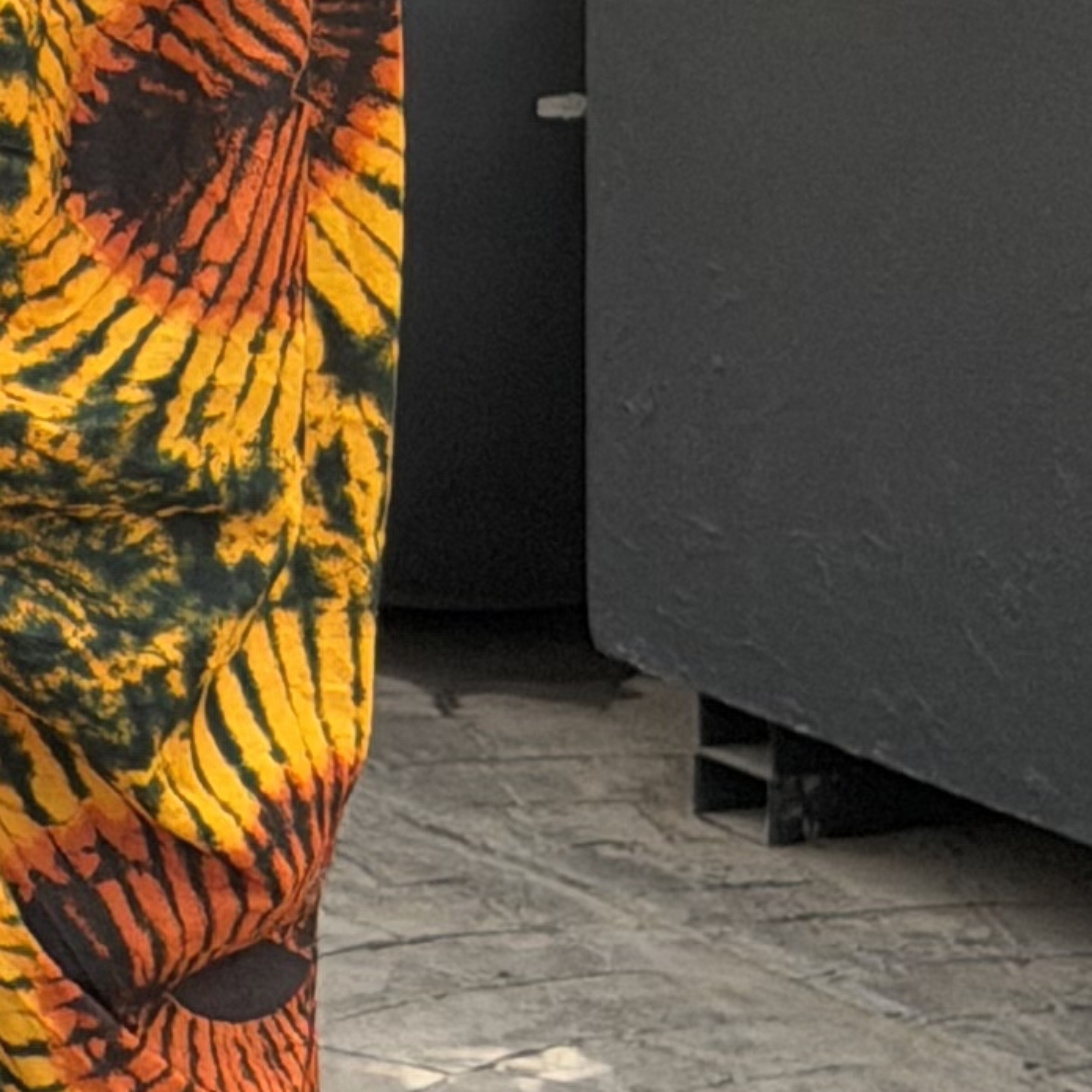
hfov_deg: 6.8
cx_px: -1221
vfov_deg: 6.7
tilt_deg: +1.8
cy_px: -1519
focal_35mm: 246
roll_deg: +1.2
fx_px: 8780
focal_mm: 6.76
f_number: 1.78
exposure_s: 1/2208
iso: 100
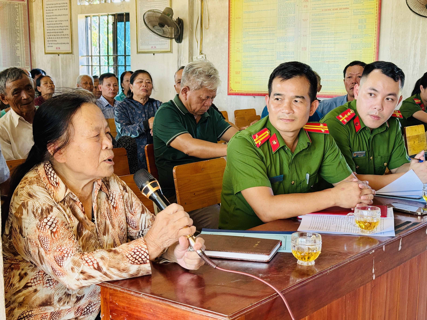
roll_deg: -0.7
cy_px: 160
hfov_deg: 39.7
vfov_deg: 30.3
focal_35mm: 48
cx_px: 214
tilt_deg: -8.9
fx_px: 592
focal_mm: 6.76
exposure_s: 1/60
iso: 100
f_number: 1.78
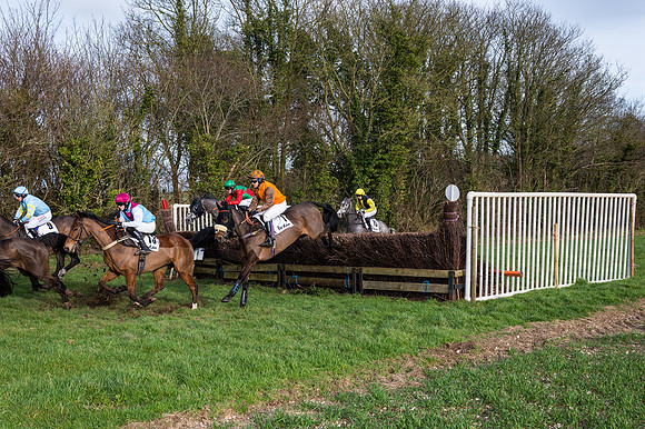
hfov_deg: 61.1
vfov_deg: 42.9
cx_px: 322
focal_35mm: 30
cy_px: 214
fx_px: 546
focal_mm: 30.5
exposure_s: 1/2000
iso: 400
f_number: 4
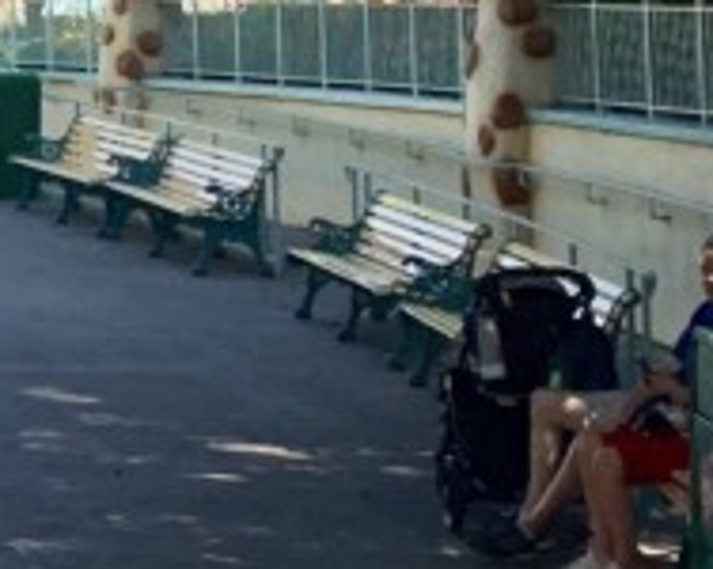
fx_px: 3415
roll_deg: -0.7
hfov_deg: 11.6
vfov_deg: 9.1
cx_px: -258
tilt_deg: +8.1
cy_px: -432
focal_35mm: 162
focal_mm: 4.25
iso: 25
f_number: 1.8
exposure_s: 1/518
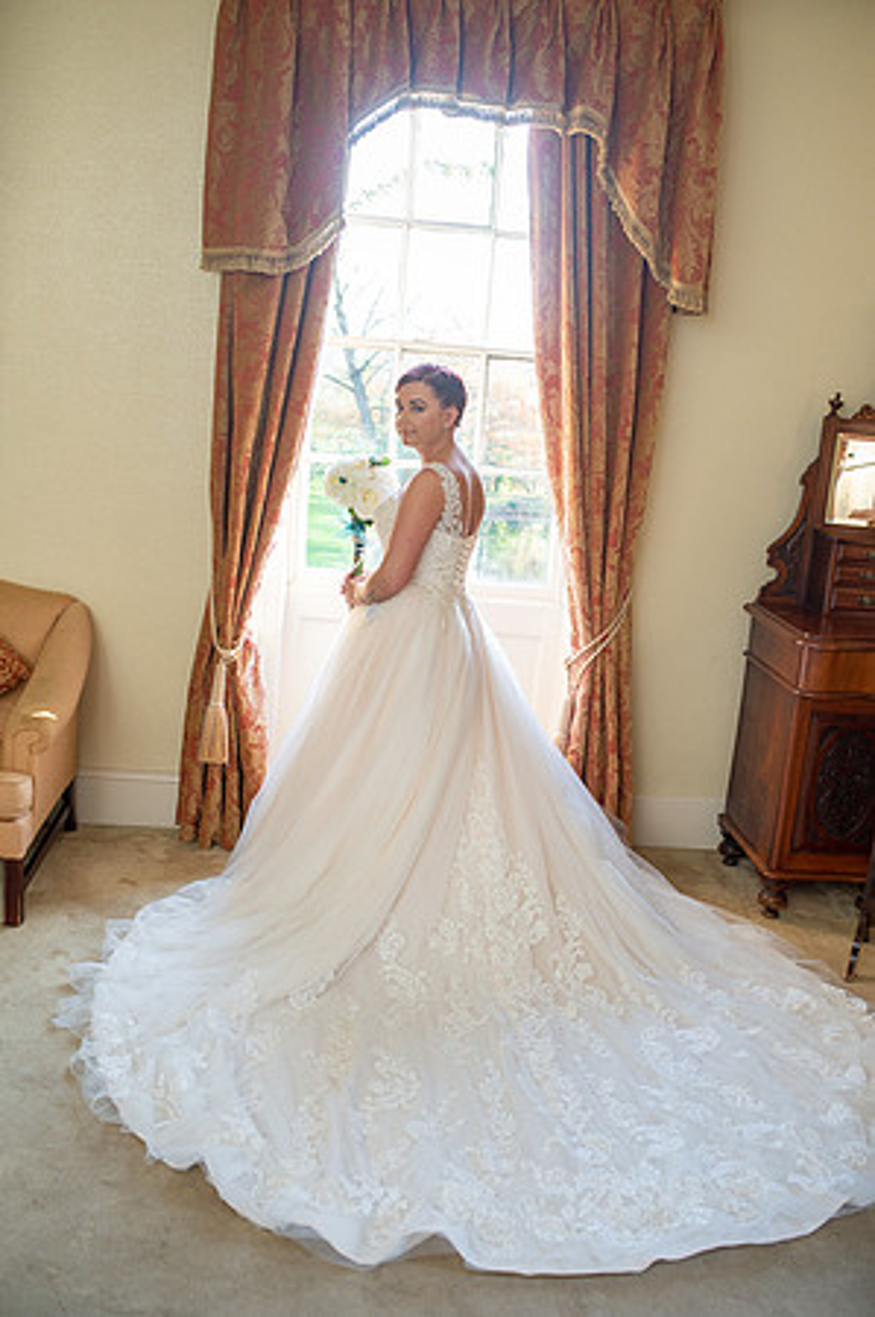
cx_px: 438
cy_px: 658
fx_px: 1279
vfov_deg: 54.5
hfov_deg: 37.8
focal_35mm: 35
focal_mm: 35
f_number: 3.2
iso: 640
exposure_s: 1/160
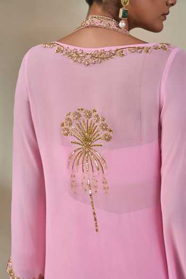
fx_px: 457
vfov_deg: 33.9
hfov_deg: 23.0
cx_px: 93
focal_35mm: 59
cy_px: 140
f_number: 5.6
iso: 250
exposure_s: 1/160
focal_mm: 59
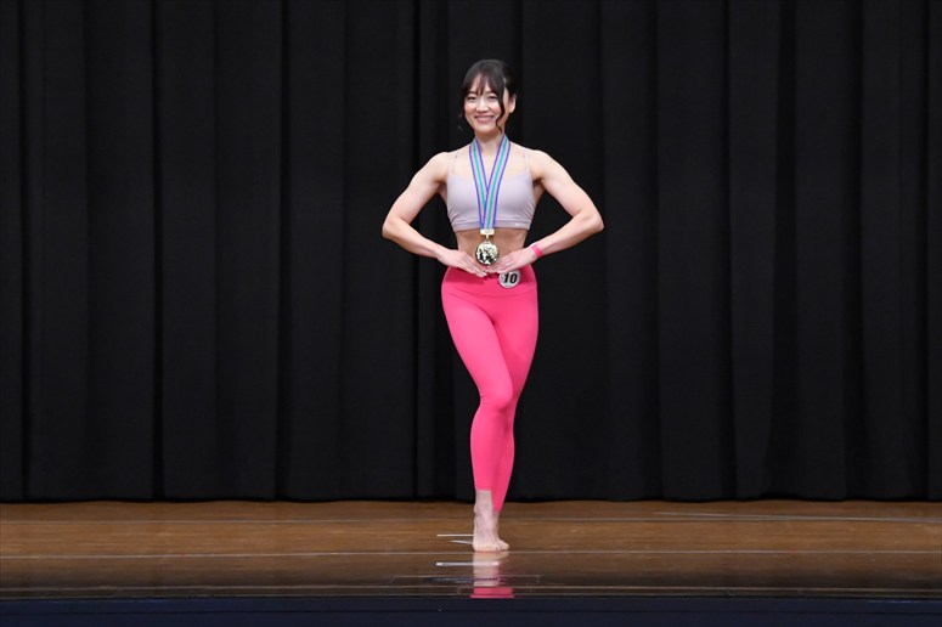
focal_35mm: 225
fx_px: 5885
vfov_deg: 6.1
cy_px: 314
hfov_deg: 9.2
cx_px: 471
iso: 6400
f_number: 5.6
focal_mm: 150
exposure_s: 1/400
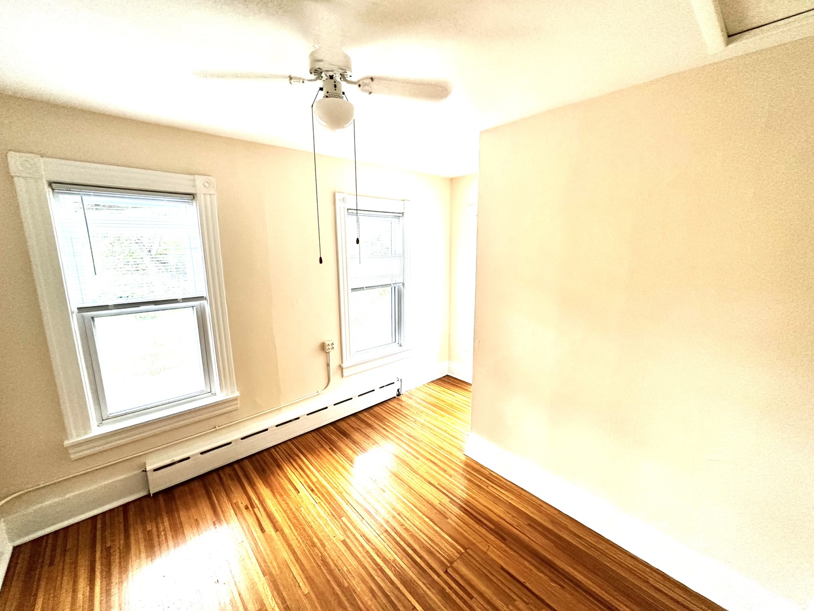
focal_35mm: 14
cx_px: 407
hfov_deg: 102.1
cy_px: 306
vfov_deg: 85.7
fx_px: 329
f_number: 2.2
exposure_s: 1/99
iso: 250
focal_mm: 2.22
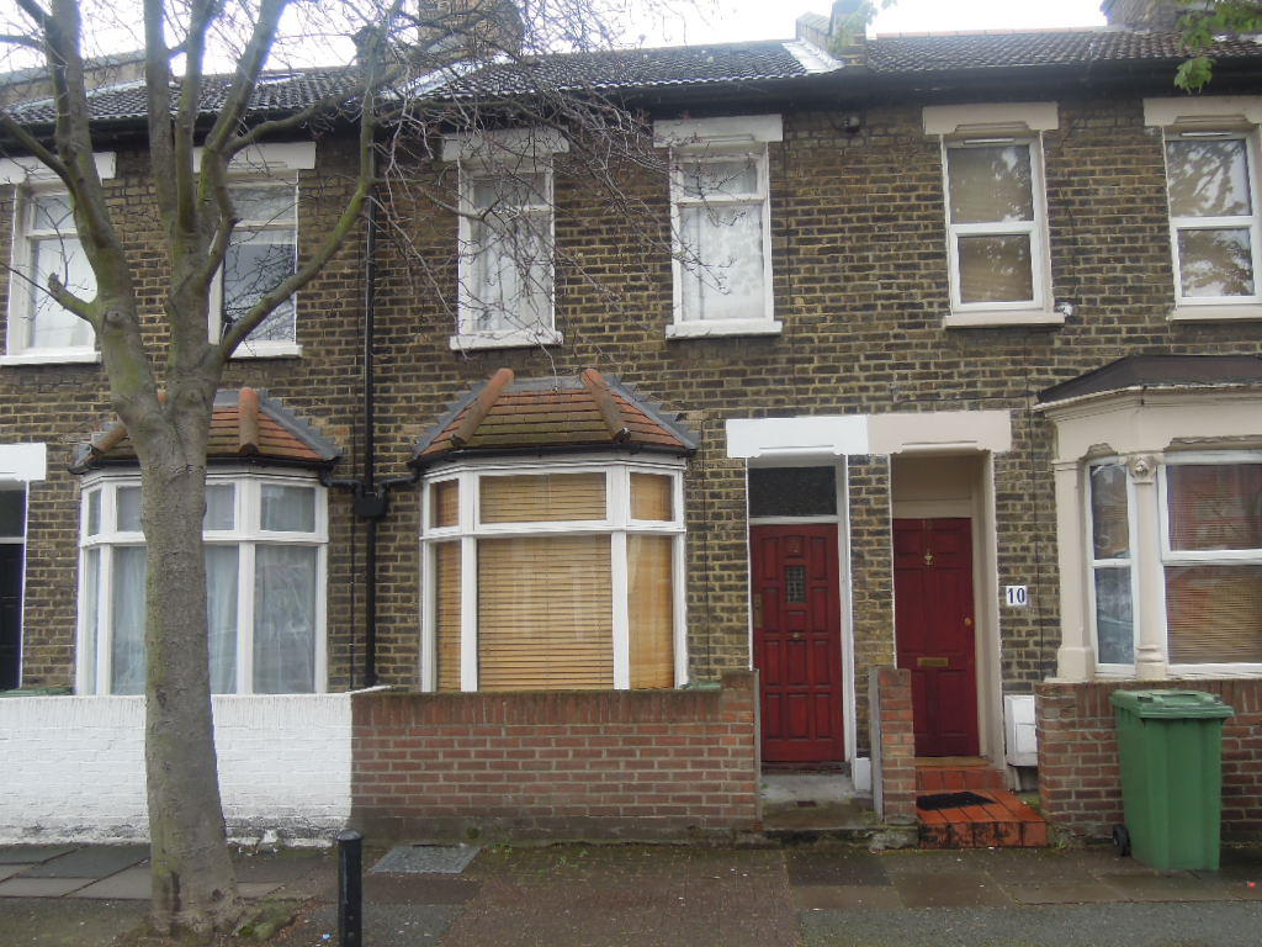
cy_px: 474
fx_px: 1130
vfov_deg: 45.4
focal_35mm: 31
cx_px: 631
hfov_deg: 58.4
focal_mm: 5.5
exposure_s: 1/320
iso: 160
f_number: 3
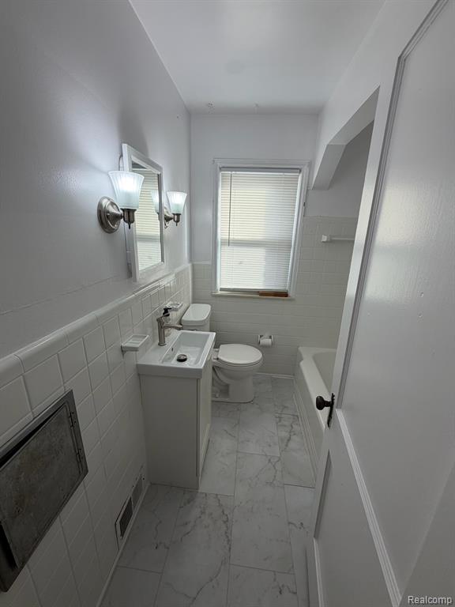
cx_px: 228
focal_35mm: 14
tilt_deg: -16.7
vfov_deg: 102.1
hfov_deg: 85.7
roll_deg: -3.1
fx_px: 245
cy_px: 304
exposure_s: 1/120
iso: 50
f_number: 2.2
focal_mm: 2.22
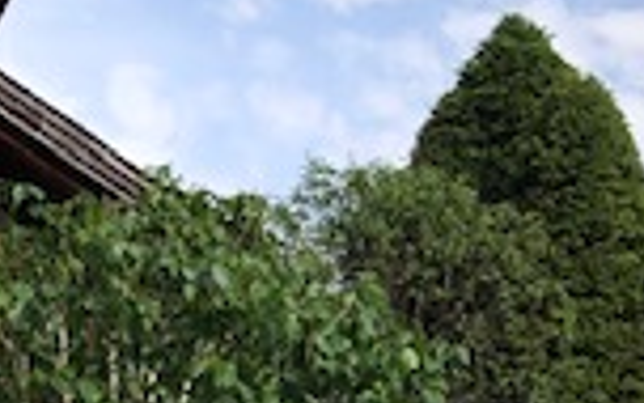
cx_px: 34
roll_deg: -1.8
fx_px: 2194
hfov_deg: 16.4
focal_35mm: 125
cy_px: 844
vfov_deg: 9.7
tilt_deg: -4.6
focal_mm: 3.99
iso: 20
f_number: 1.8
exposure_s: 1/2288
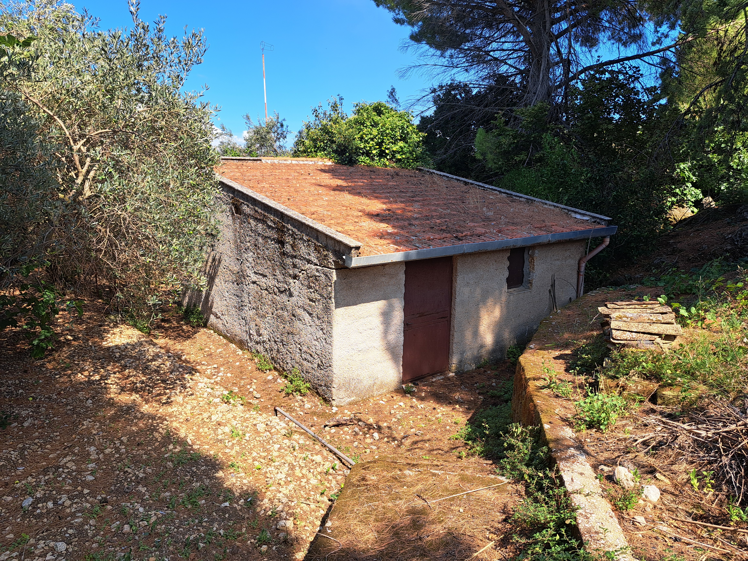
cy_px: 280
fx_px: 519
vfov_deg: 56.8
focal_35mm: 24
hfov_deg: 71.6
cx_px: 374
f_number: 1.8
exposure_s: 1/740
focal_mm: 5.23
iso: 50
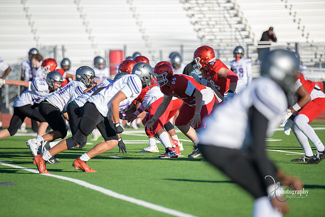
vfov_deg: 4.6
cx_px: 162
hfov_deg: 6.9
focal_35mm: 300
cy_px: 108
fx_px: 2709
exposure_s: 1/4000
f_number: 2.8
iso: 400
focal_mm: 300
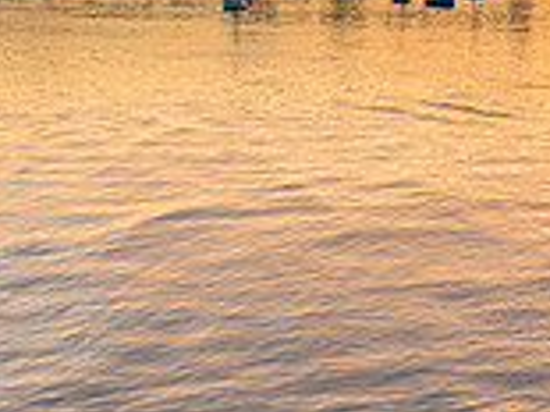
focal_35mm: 90
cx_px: 801
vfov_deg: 15.6
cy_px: -127
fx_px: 1429
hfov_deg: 19.3
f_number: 8
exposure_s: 1/20
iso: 100
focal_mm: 24
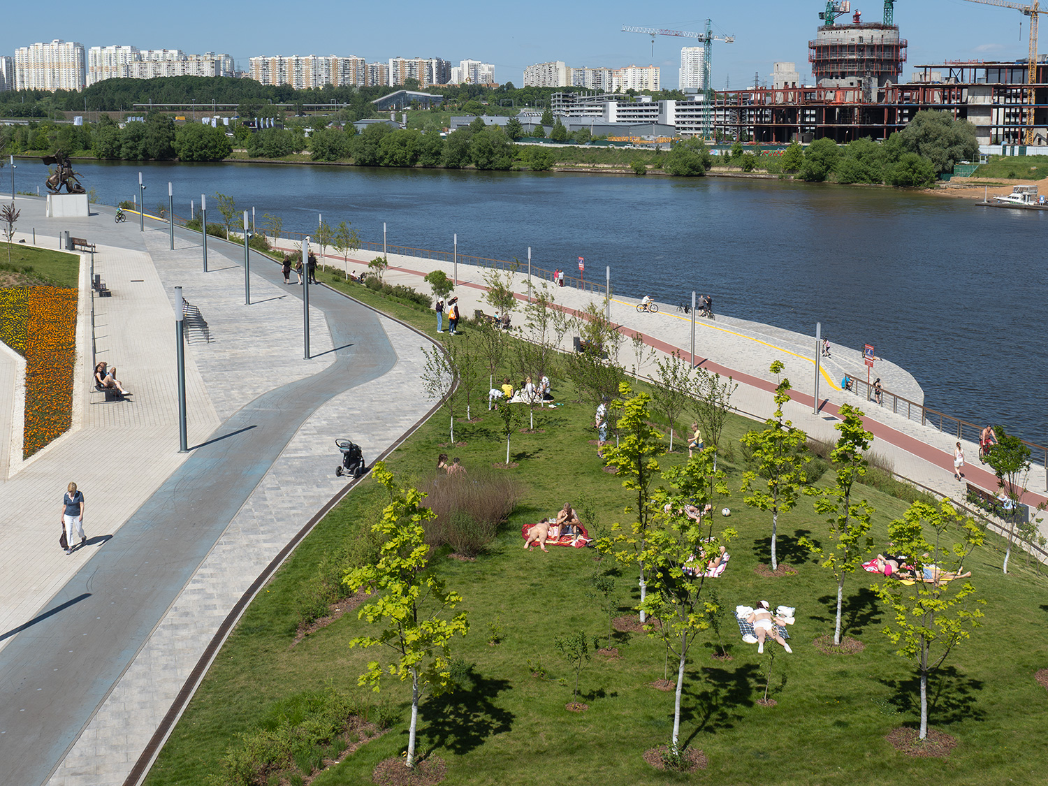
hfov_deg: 56.8
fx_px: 969
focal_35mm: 32
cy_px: 393
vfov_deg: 44.2
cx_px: 524
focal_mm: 16
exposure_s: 1/320
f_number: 8
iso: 100
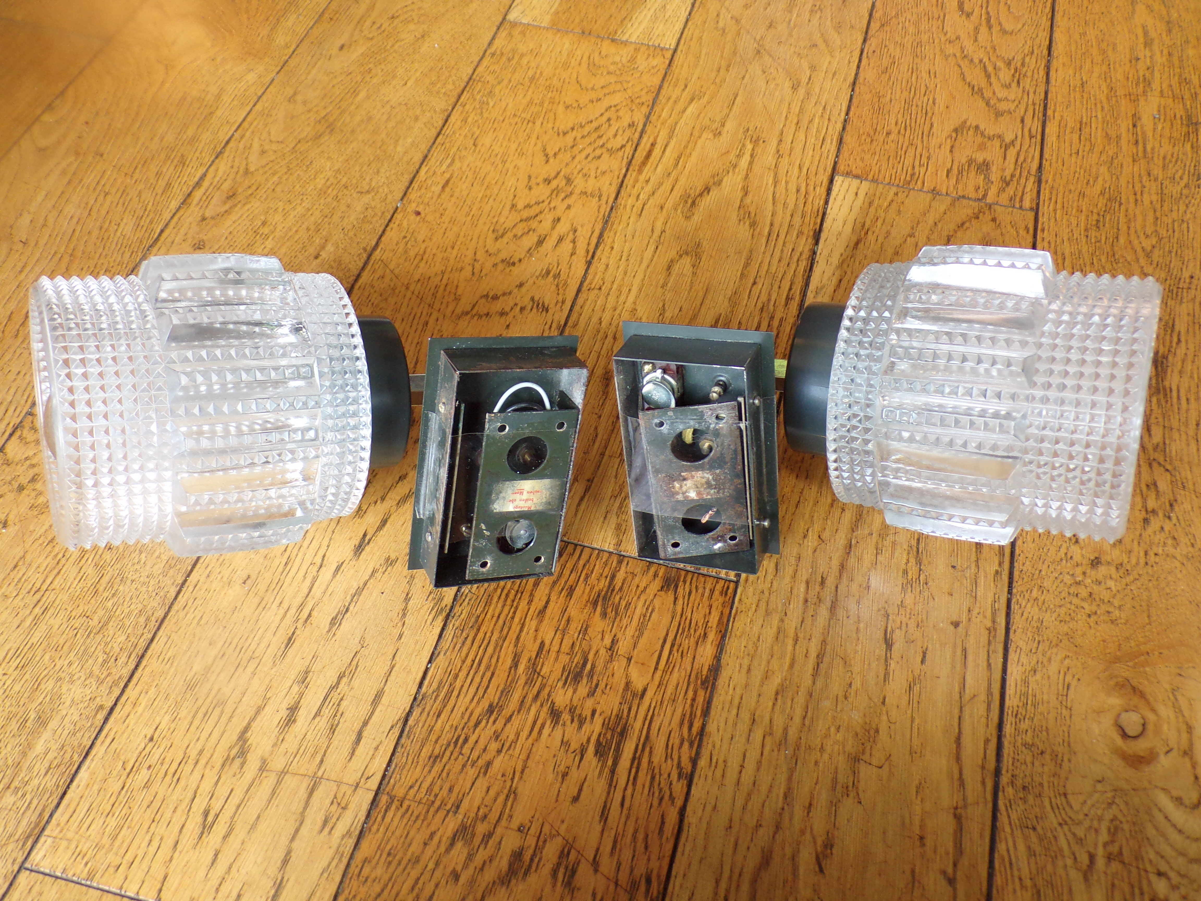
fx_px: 1110
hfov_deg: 56.8
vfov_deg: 44.2
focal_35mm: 32
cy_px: 450
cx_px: 600
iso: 191
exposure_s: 1/34
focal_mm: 5.8
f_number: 3.2
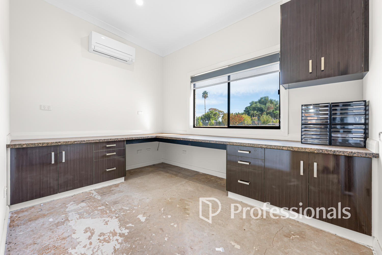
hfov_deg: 104.3
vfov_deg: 81.2
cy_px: 128
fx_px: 149
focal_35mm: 14
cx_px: 191
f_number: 8
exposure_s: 1/2.5
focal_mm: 14
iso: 100
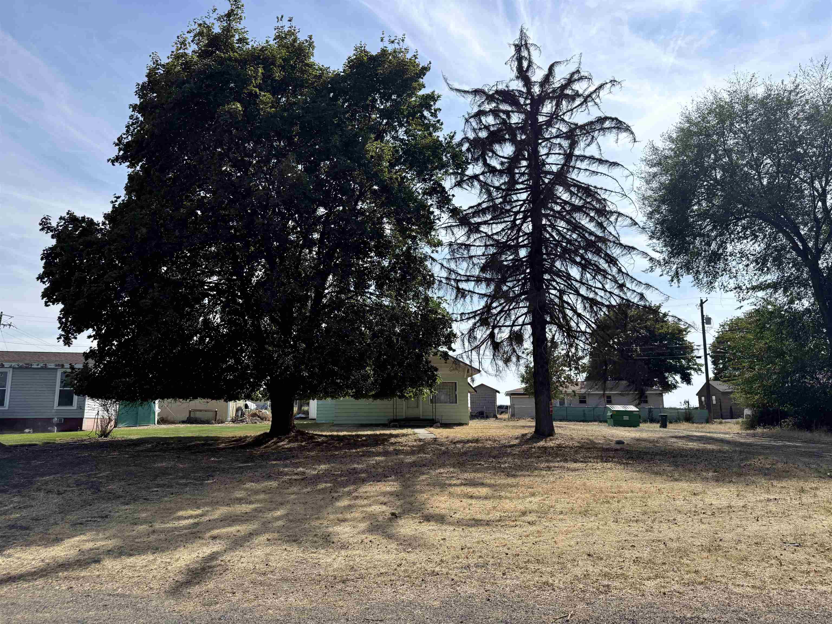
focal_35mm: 24
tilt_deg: +10.4
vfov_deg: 56.8
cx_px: 416
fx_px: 577
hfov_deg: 71.6
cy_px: 312
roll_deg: +0.7
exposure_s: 1/7353
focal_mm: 6.76
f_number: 1.78
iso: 100
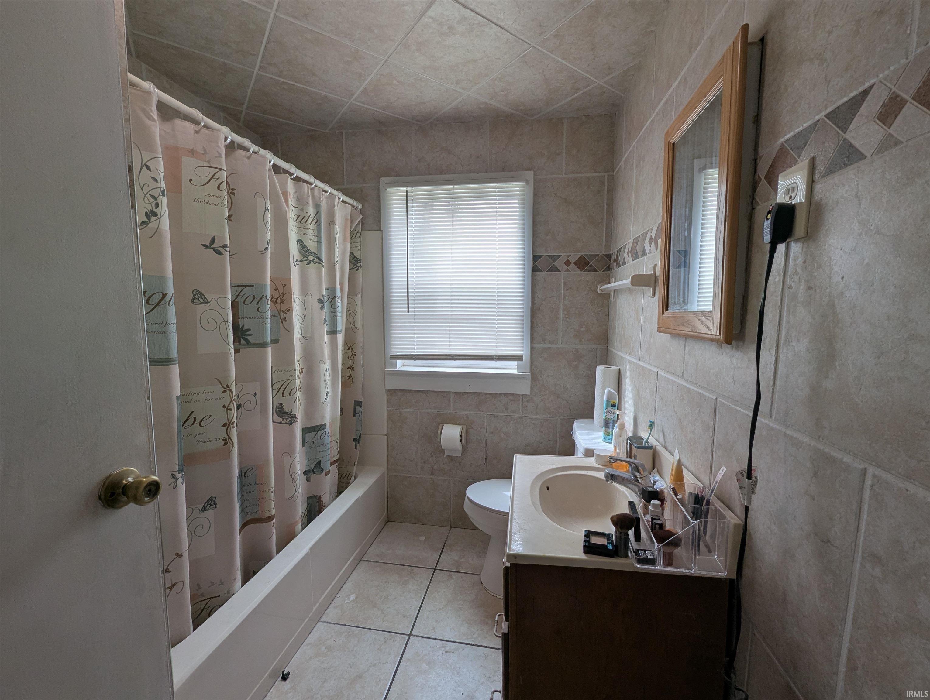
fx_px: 350
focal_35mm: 13
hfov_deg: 106.1
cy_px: 350
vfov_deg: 90.1
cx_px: 465
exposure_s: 1/147
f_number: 2.2
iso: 50
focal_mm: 1.95
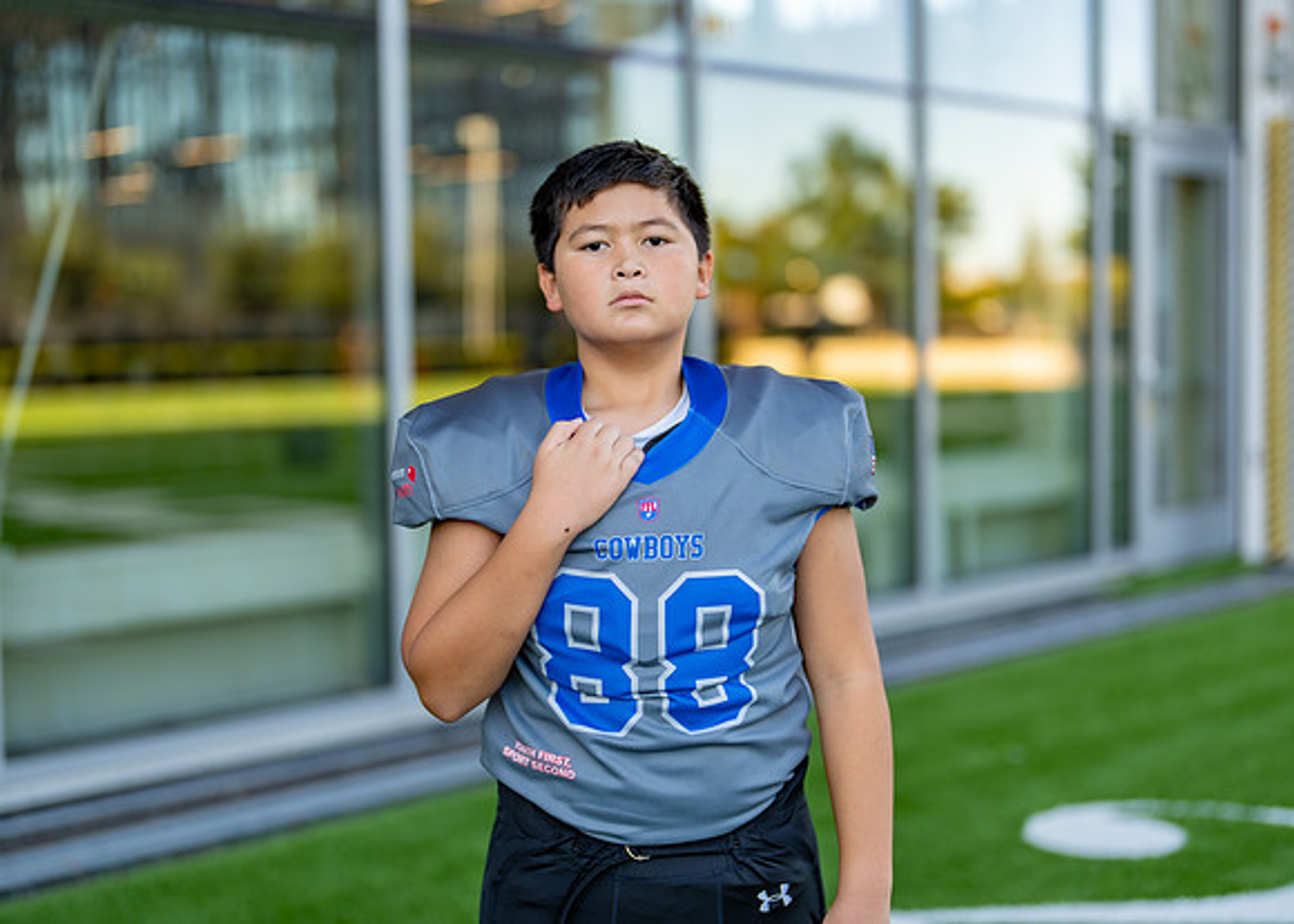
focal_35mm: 55
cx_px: 647
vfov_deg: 25.9
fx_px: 2008
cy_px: 462
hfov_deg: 35.7
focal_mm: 50
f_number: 1.2
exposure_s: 1/640
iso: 100
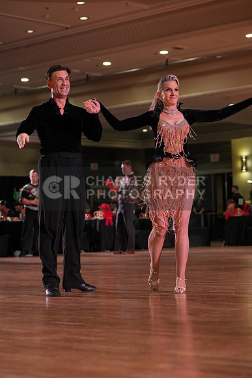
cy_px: 189
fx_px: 902
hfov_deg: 15.9
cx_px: 126
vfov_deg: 23.6
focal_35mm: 86
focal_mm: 86
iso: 1000
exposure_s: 1/400
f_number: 4
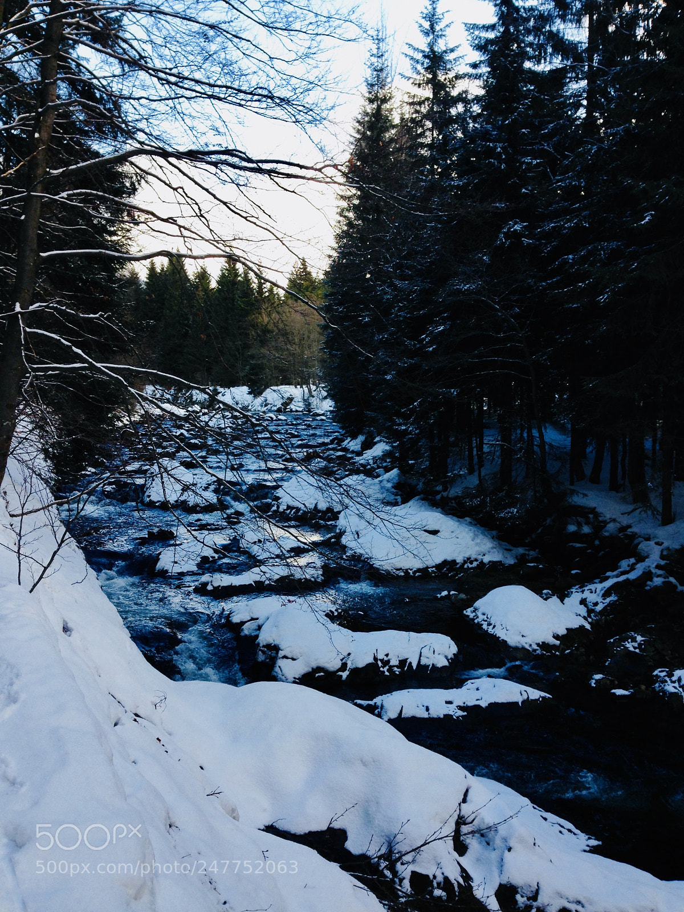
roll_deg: +0.8
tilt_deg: -3.0
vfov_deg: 55.4
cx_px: 342
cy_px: 456
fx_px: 869
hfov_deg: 42.9
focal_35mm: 33
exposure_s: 1/259
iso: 50
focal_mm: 4.12
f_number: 2.4
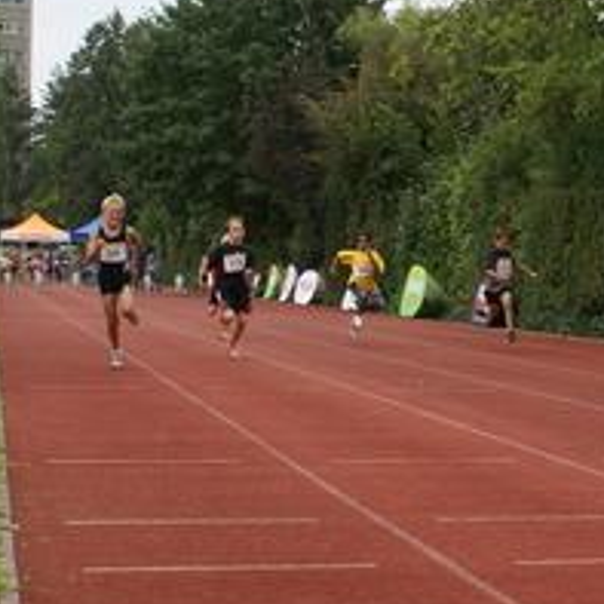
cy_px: 261
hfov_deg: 18.9
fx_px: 1796
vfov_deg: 19.1
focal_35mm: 91
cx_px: 466
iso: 100
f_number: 6.3
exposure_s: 1/200
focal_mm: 26
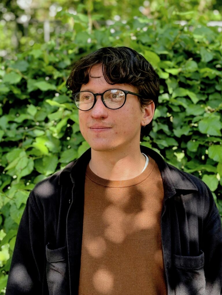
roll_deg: -0.8
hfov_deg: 28.0
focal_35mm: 52
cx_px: 111
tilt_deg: -2.4
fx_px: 445
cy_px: 148
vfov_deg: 36.8
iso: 32
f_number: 1.6
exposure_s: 1/346
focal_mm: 5.96
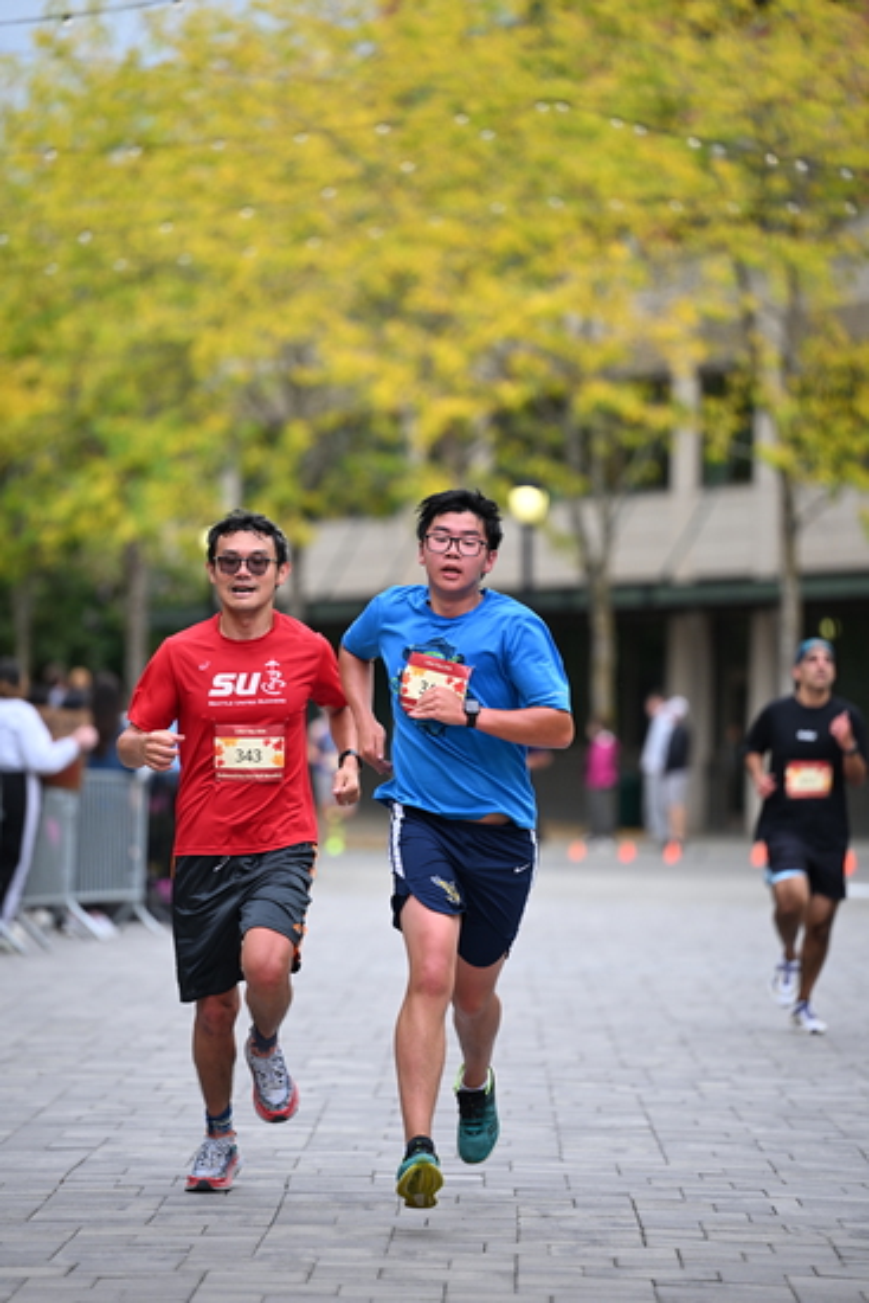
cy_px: 652
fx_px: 5970
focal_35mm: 165
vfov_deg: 12.4
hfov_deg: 8.3
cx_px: 434
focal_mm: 165
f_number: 2.8
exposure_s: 1/2000
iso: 640
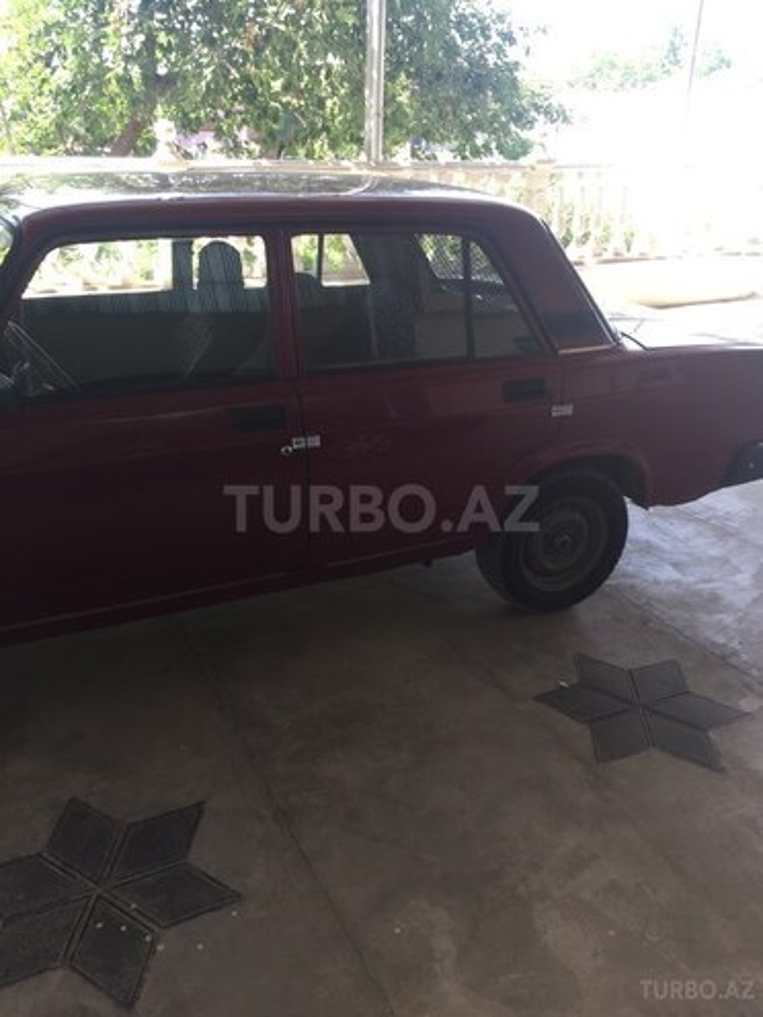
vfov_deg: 61.7
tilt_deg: -22.9
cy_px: 508
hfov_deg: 48.2
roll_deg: -1.3
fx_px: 852
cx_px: 382
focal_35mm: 29
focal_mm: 4.15
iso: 32
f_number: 2.2
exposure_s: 1/107
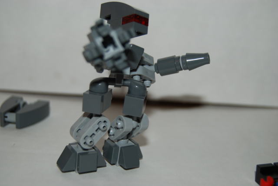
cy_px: 93
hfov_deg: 31.9
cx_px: 139
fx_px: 487
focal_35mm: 63
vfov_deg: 21.6
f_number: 5.3
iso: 100
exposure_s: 1/125
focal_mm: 42
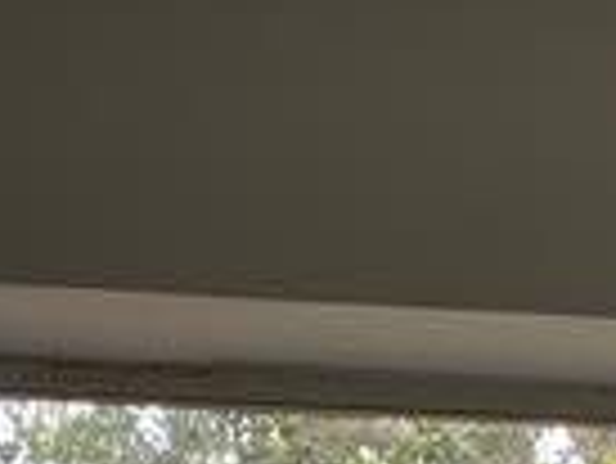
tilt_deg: +0.8
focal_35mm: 152
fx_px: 2707
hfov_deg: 13.0
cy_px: 1185
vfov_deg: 8.7
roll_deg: +0.2
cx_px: 247
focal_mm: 4.25
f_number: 1.8
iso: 40
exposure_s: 1/122
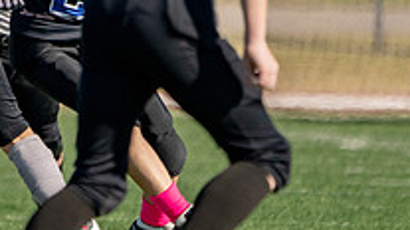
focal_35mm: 1548
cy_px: -120
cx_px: -258
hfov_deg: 1.4
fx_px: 16814
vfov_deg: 0.8
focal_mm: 400
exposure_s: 1/2000
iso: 320
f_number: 5.6
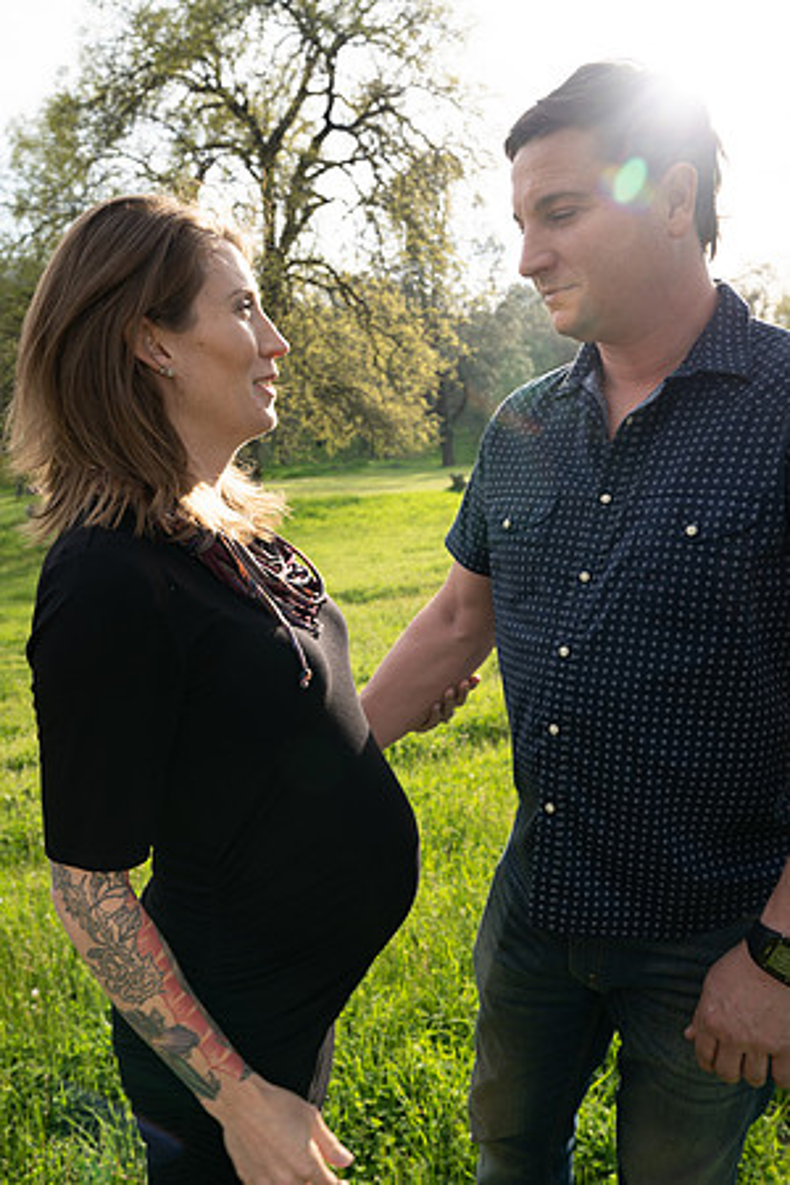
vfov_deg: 65.5
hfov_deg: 46.4
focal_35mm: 28
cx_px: 395
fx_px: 922
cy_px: 592
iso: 100
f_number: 6.3
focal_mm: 28
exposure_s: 1/125
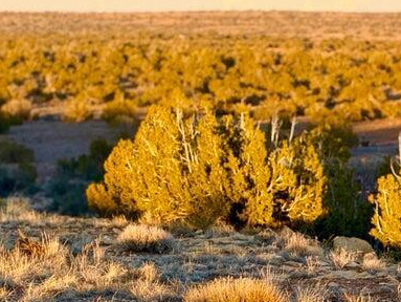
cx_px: 367
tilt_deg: -4.2
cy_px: 240
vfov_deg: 5.6
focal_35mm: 267
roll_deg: -0.4
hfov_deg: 7.4
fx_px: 3096
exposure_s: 1/298
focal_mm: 15.66
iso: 64
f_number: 2.8
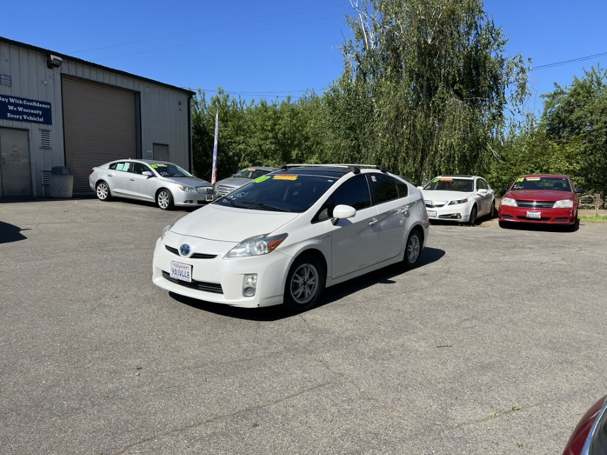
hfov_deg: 67.3
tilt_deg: -7.3
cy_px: 228
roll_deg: -0.9
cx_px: 304
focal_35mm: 26
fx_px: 456
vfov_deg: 53.1
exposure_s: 1/4444
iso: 50
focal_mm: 5.7
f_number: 1.5
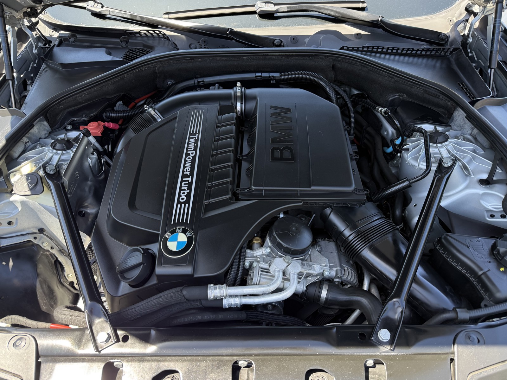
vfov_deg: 56.8
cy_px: 190
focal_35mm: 24
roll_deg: -0.5
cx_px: 254
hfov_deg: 71.6
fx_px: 352
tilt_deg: -44.9
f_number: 1.78
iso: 100
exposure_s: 1/265
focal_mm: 6.76
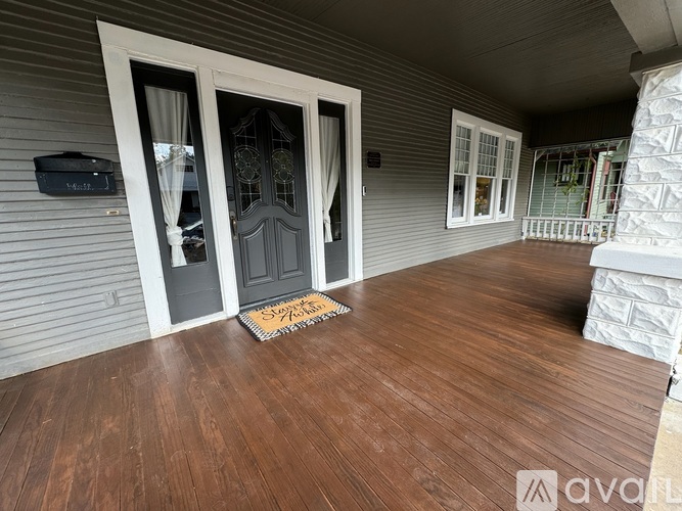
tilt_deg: -13.2
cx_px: 341
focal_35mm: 14
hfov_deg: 102.1
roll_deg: +1.8
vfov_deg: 85.7
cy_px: 256
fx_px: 276
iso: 40
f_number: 2.2
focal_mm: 2.22
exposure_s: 1/183
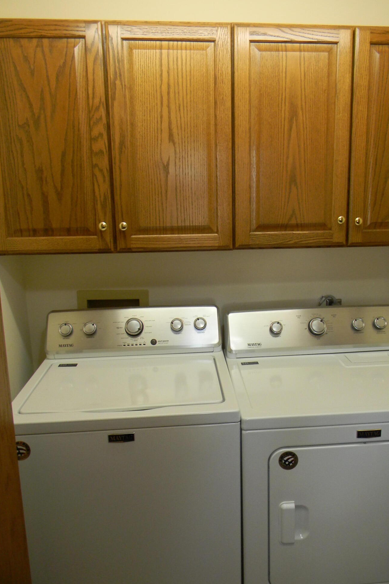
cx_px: 223
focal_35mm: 30
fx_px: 486
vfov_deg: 61.9
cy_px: 286
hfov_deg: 43.5
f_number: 3.5
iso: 268
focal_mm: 5
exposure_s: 1/30
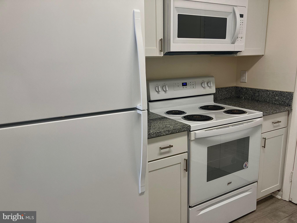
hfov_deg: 63.4
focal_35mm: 28
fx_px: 240
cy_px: 112
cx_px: 148
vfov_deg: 49.7
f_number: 1.8
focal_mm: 3.99
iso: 40
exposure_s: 1/120
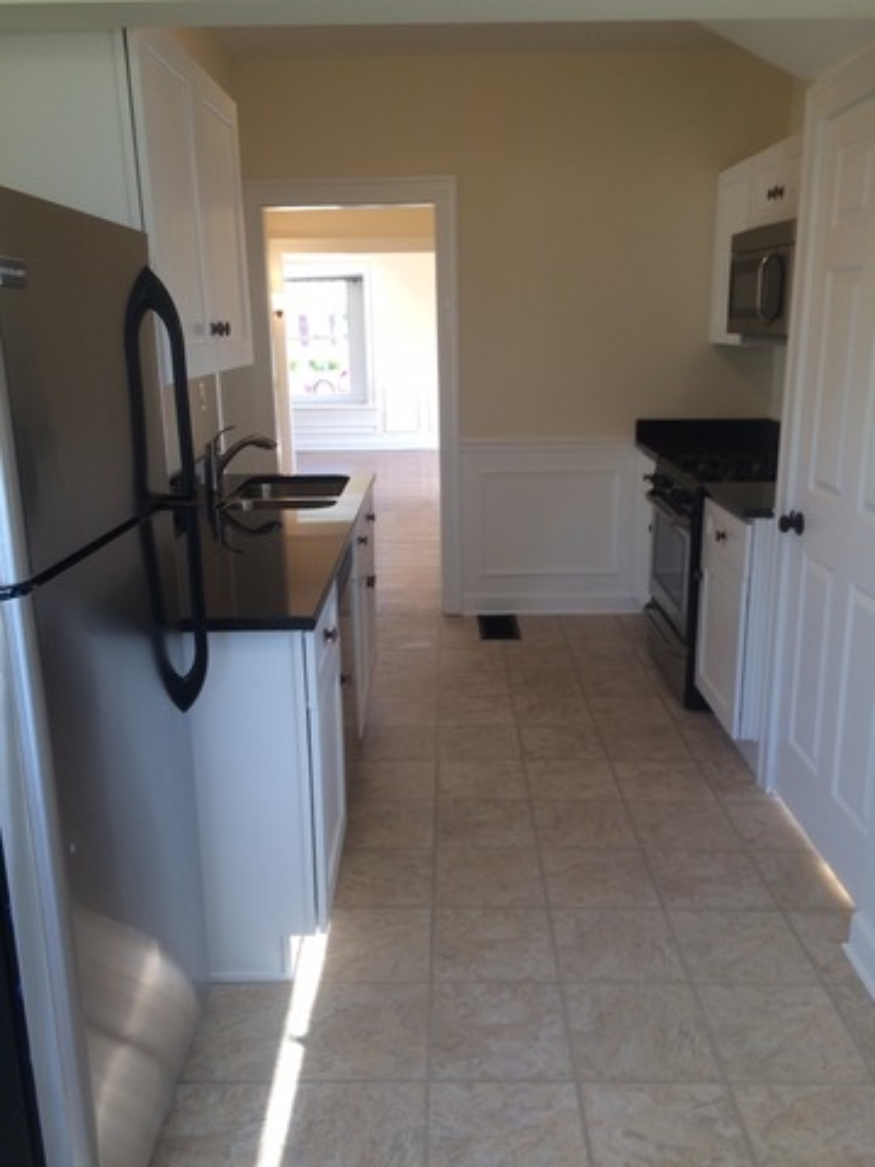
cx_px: 438
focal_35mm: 29
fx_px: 977
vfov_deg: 61.7
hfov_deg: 48.2
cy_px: 584
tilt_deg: -12.8
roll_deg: +1.4
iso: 40
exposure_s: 1/60
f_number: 2.2
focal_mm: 4.15
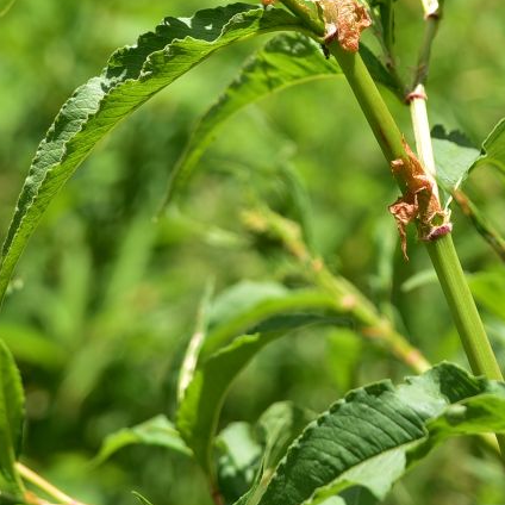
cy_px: -9
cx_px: 298
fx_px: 2410
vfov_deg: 11.8
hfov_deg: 12.0
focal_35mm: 146
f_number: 5
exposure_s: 1/500
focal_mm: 56
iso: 100
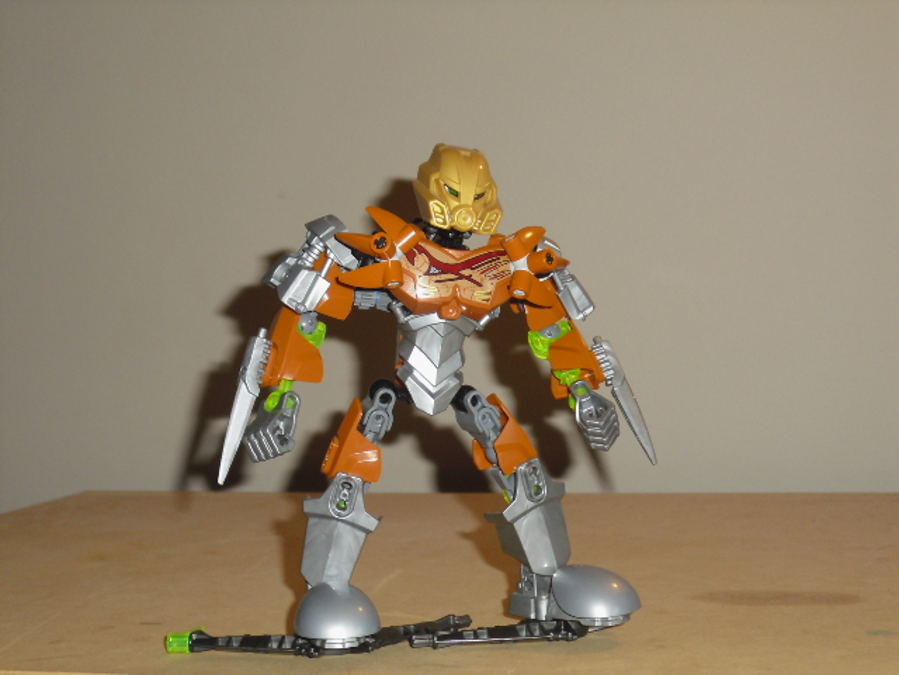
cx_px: 450
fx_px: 1636
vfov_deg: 23.3
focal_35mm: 63
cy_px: 338
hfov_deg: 30.7
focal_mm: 11.2
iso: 200
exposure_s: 1/60
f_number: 4.2
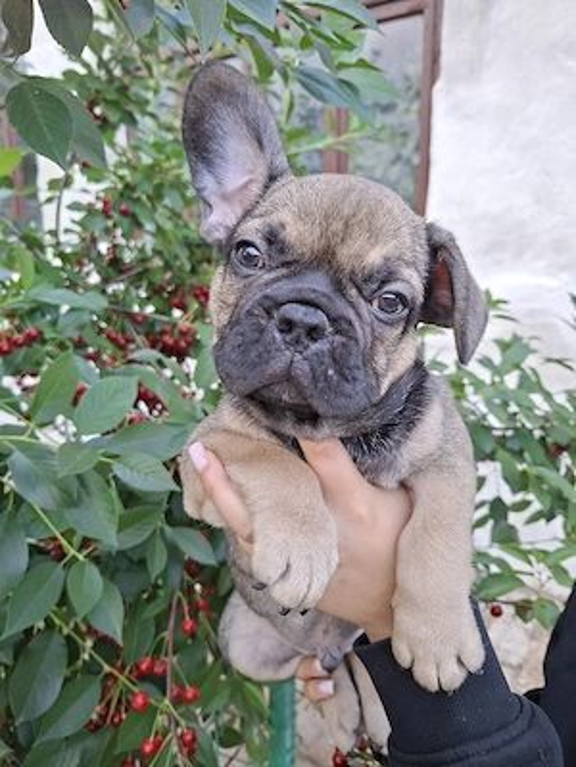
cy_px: 384
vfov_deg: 73.9
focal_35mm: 23
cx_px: 288
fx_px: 510
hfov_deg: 58.9
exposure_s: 1/100
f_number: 1.8
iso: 125
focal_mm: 5.54
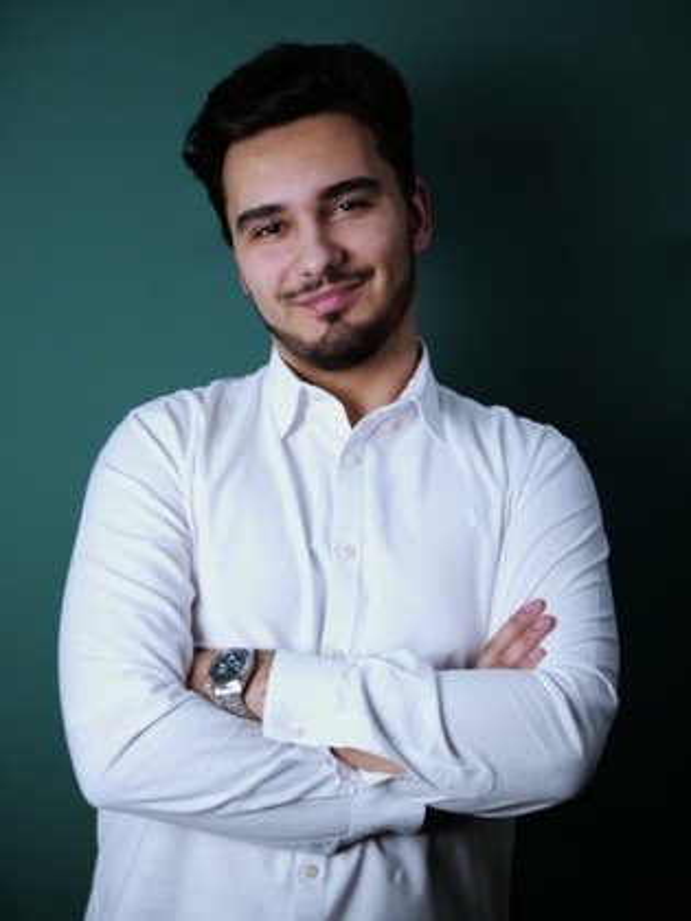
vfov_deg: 32.2
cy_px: 460
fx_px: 1597
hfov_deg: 24.4
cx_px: 346
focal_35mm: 60
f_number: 3.2
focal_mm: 30
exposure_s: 1/160
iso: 1250
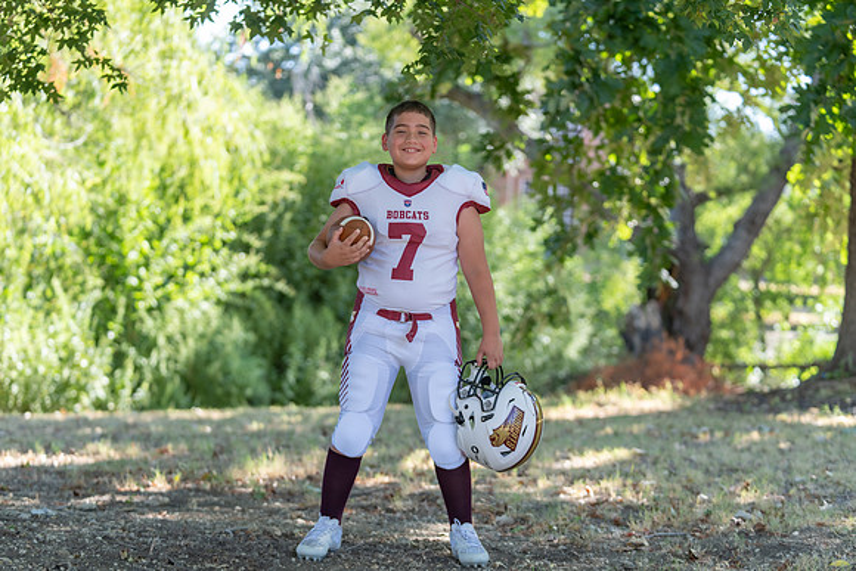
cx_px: 428
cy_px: 286
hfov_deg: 24.2
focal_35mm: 84
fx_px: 1998
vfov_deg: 16.3
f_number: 2.8
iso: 200
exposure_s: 1/320
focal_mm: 84
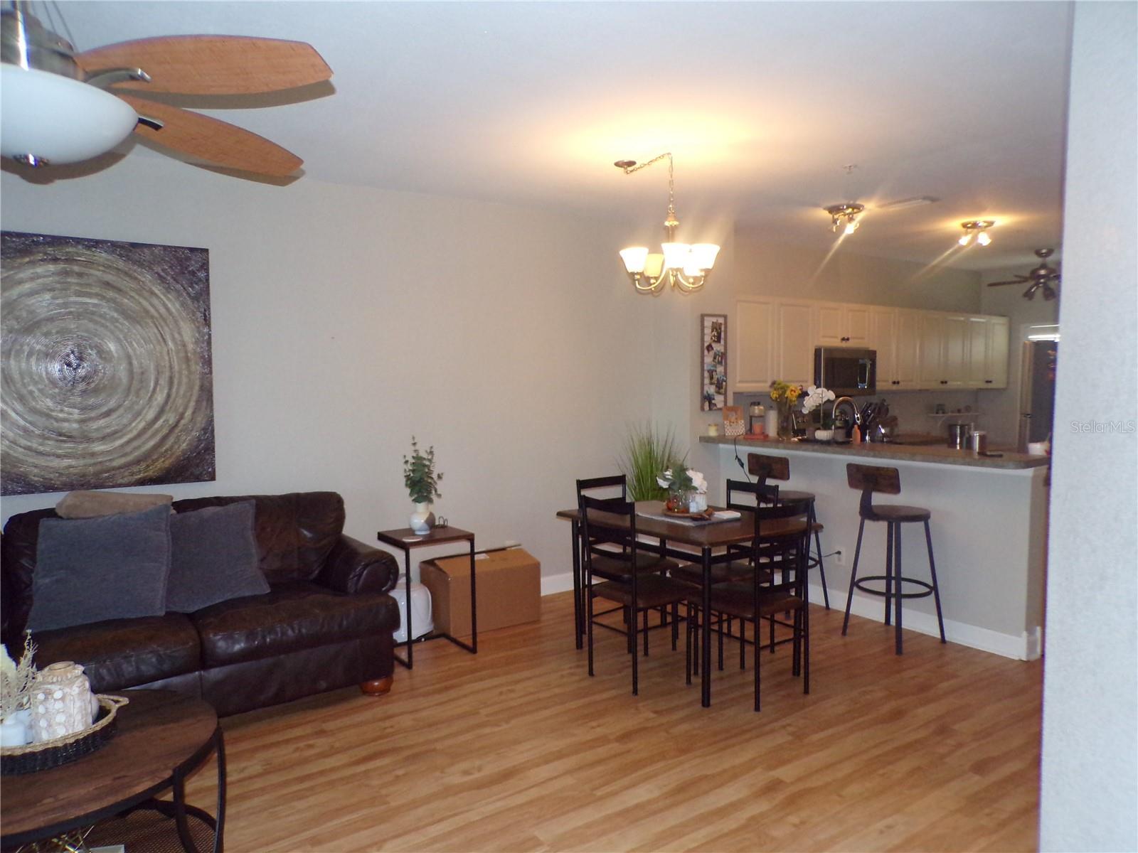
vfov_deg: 56.8
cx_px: 569
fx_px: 789
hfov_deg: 71.6
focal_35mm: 24
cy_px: 426
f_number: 3
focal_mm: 4.3
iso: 400
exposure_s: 1/60
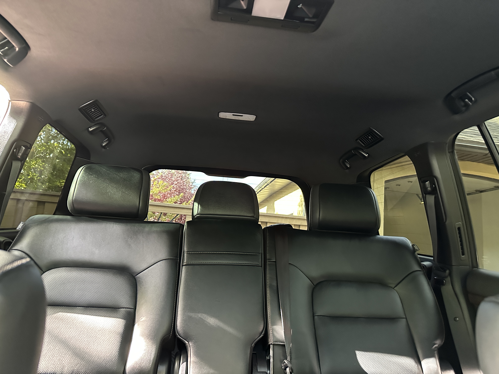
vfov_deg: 56.8
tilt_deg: +8.5
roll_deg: -4.5
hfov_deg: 71.6
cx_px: 250
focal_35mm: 24
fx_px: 346
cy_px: 187
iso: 1000
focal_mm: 6.86
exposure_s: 1/40
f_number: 1.78
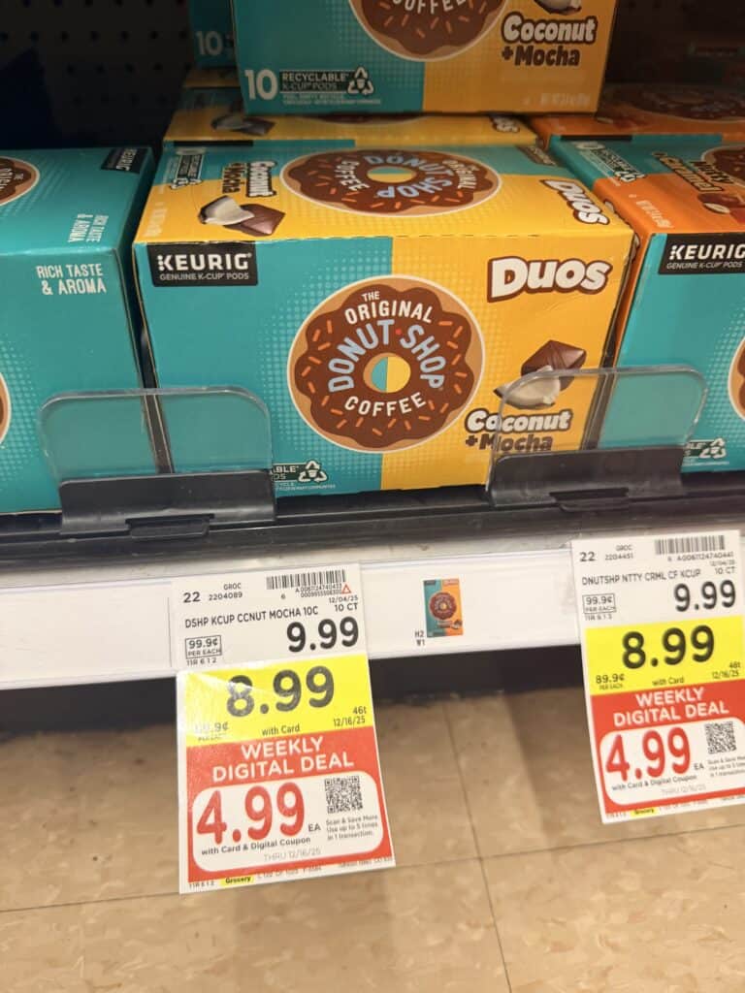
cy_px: 496
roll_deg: -0.9
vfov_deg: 71.6
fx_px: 689
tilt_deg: -39.7
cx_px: 372
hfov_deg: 56.8
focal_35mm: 24
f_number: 1.78
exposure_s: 1/43
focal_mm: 6.76
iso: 200
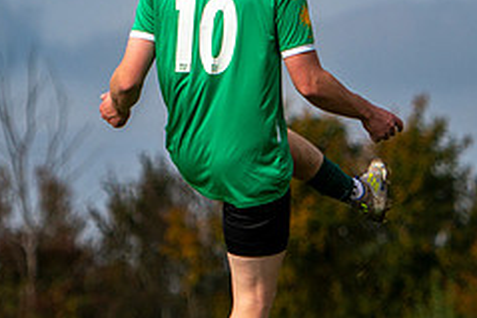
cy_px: 68
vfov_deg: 2.4
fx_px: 7481
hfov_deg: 3.7
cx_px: 336
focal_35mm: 565
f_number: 2.8
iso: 200
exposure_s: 1/6400
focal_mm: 116
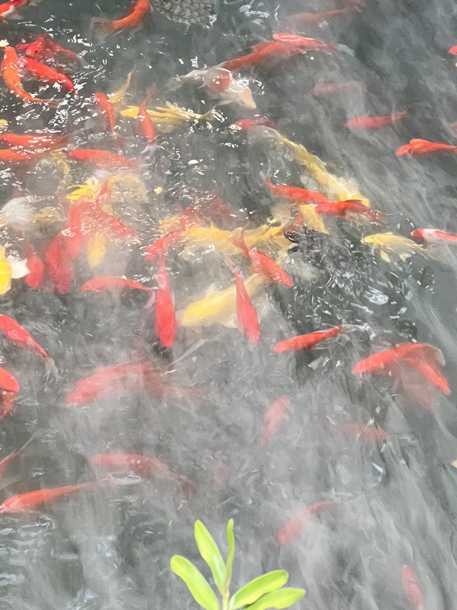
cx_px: 198
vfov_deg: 17.5
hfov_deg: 13.2
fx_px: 1972
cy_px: 209
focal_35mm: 112
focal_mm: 9
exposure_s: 1/60
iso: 500
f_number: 2.8
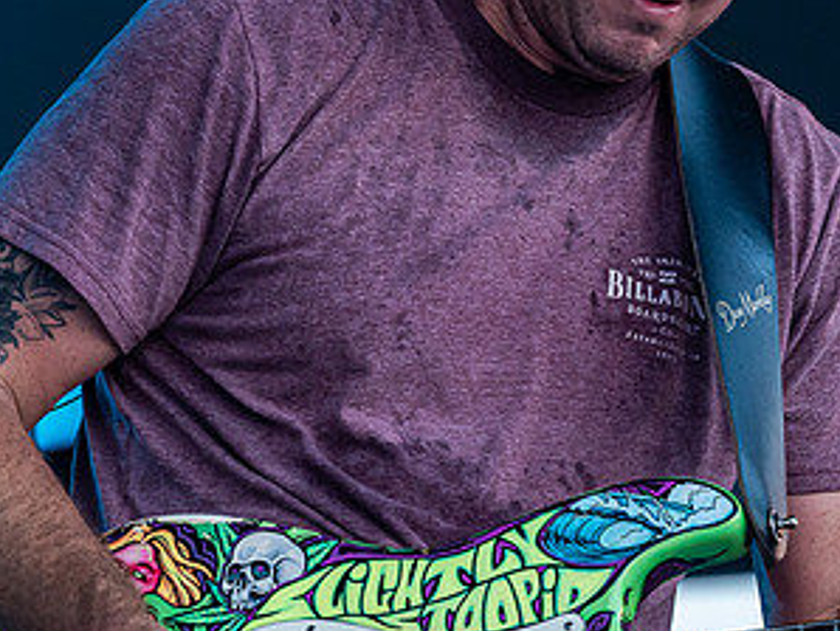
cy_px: 280
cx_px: 840
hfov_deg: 4.3
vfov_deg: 3.3
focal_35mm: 456
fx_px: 11074
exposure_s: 1/160
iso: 800
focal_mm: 180
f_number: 5.6
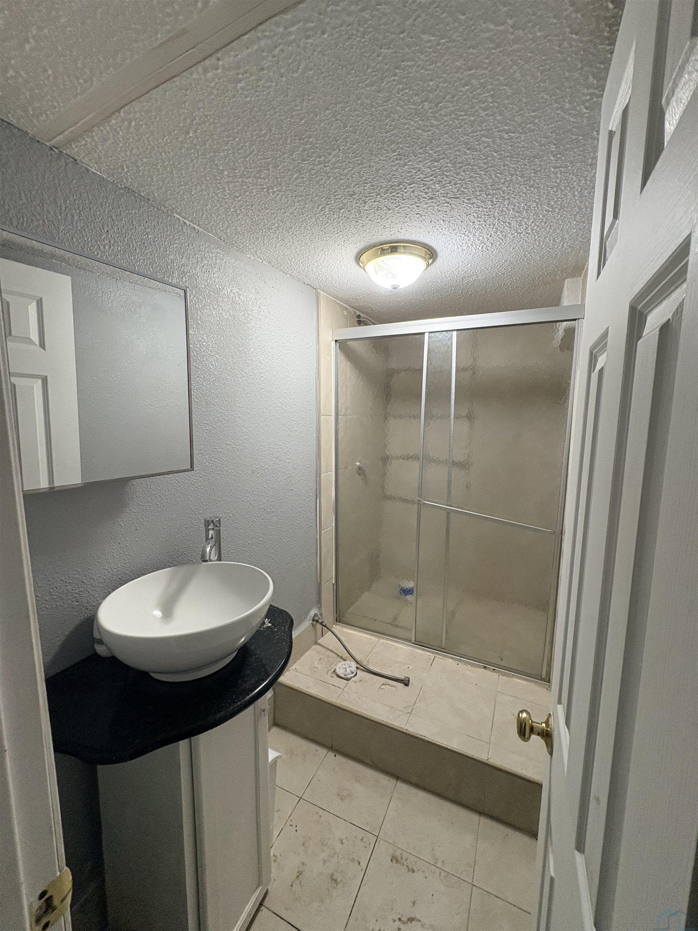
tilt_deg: -5.8
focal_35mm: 14
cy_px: 466
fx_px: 376
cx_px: 349
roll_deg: -0.6
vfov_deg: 102.1
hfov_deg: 85.7
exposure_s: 1/120
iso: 320
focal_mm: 2.22
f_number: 2.2
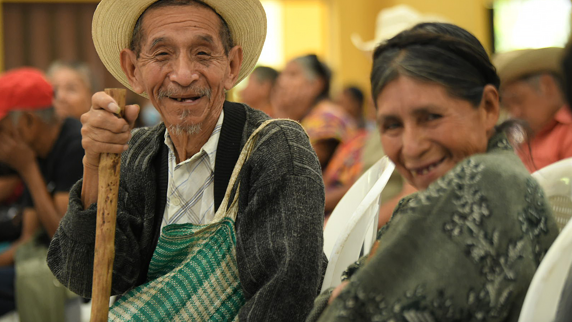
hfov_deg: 23.4
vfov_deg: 13.3
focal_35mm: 91
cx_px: 286
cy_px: 134
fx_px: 1380
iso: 2000
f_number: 2.8
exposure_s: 1/200
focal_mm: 86
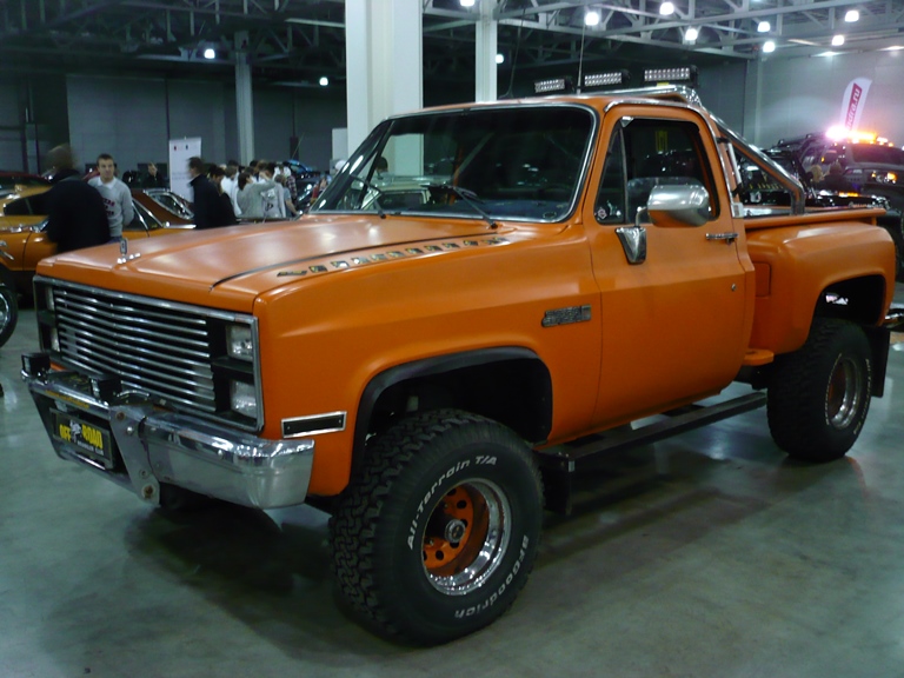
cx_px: 452
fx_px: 914
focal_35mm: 35
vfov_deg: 40.7
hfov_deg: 52.6
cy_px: 339
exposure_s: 1/8
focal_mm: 5.8
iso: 200
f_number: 2.8
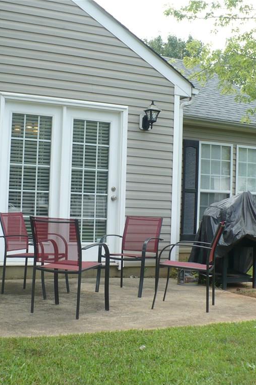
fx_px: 555
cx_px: 113
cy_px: 195
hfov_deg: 26.0
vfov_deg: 38.2
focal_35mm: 52
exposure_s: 1/400
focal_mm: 6.1
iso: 100
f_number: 2.8
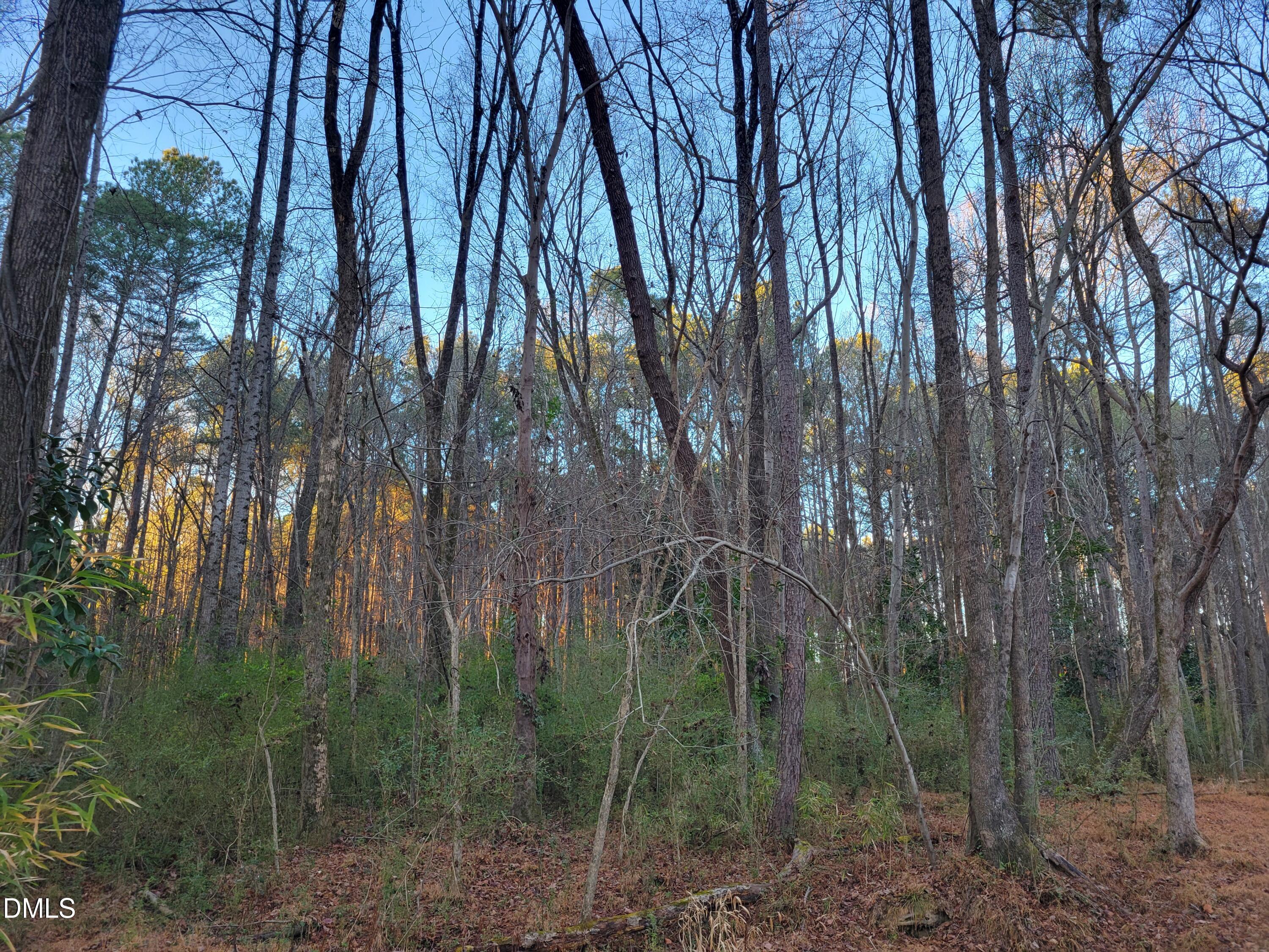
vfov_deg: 53.1
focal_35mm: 26
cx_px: 634
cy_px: 476
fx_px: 953
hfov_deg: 67.3
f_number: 1.8
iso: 40
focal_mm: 5.4
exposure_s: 1/120
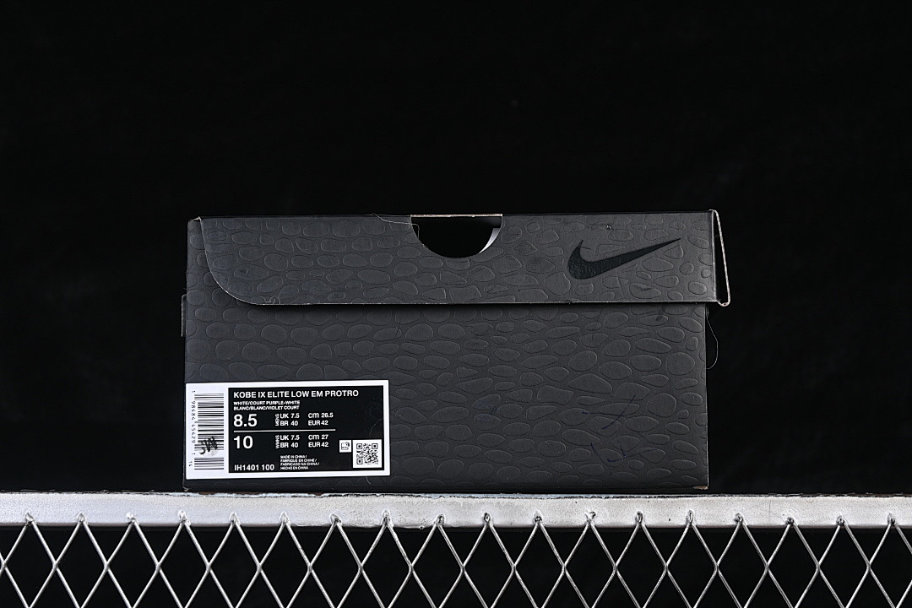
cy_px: 304
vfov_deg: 18.2
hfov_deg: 27.0
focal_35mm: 75
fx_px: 1900
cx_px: 456
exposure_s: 1/60
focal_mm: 50
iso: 160
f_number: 6.3
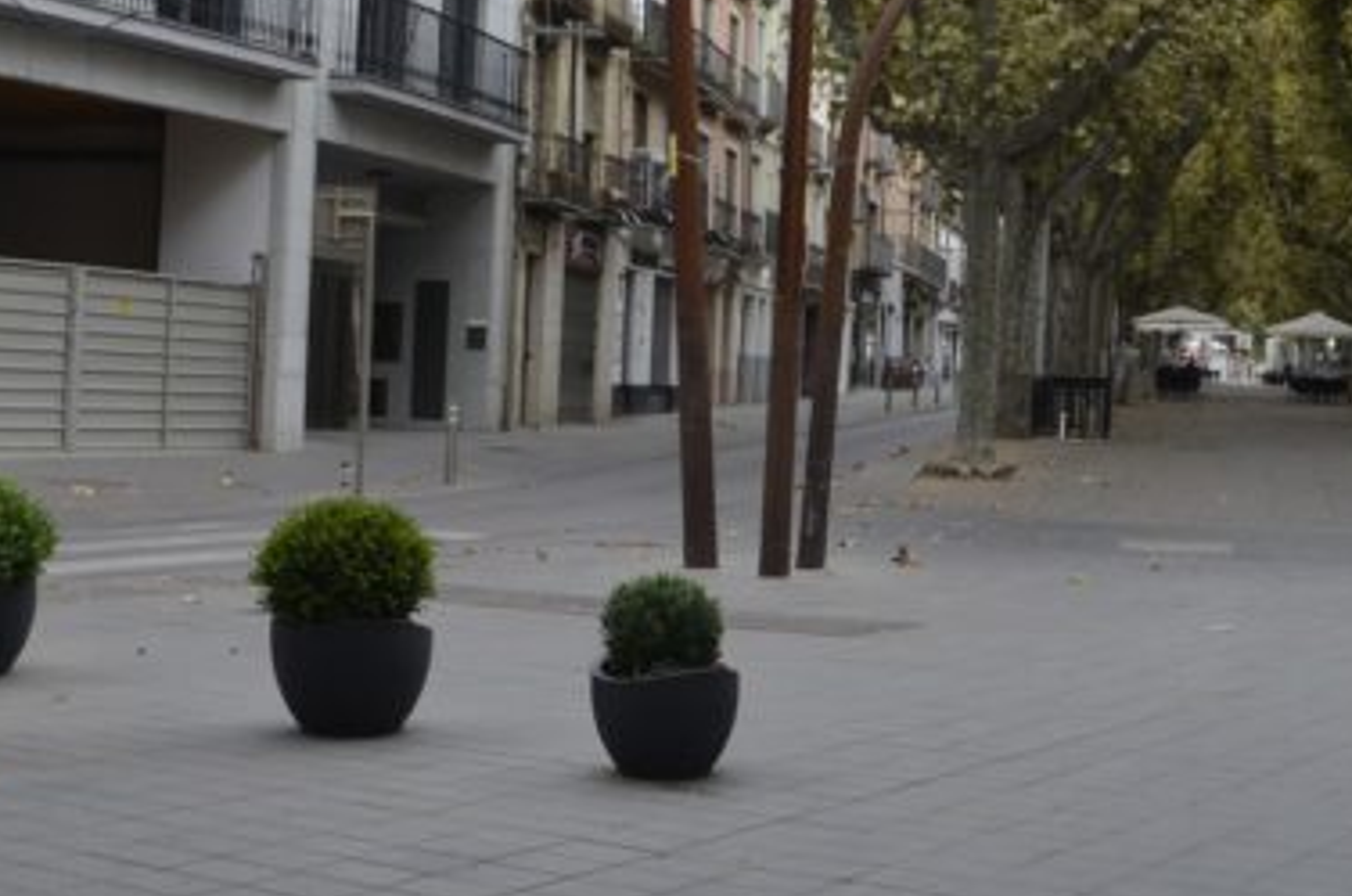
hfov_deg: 31.5
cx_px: 752
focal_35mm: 64
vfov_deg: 21.0
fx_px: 2396
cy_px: 254
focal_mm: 23
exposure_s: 1/200
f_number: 7.1
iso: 200
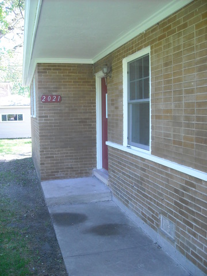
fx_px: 279
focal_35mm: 35
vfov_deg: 52.6
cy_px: 138
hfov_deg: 40.7
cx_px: 104
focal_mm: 5.7
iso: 191
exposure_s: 1/154
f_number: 2.8
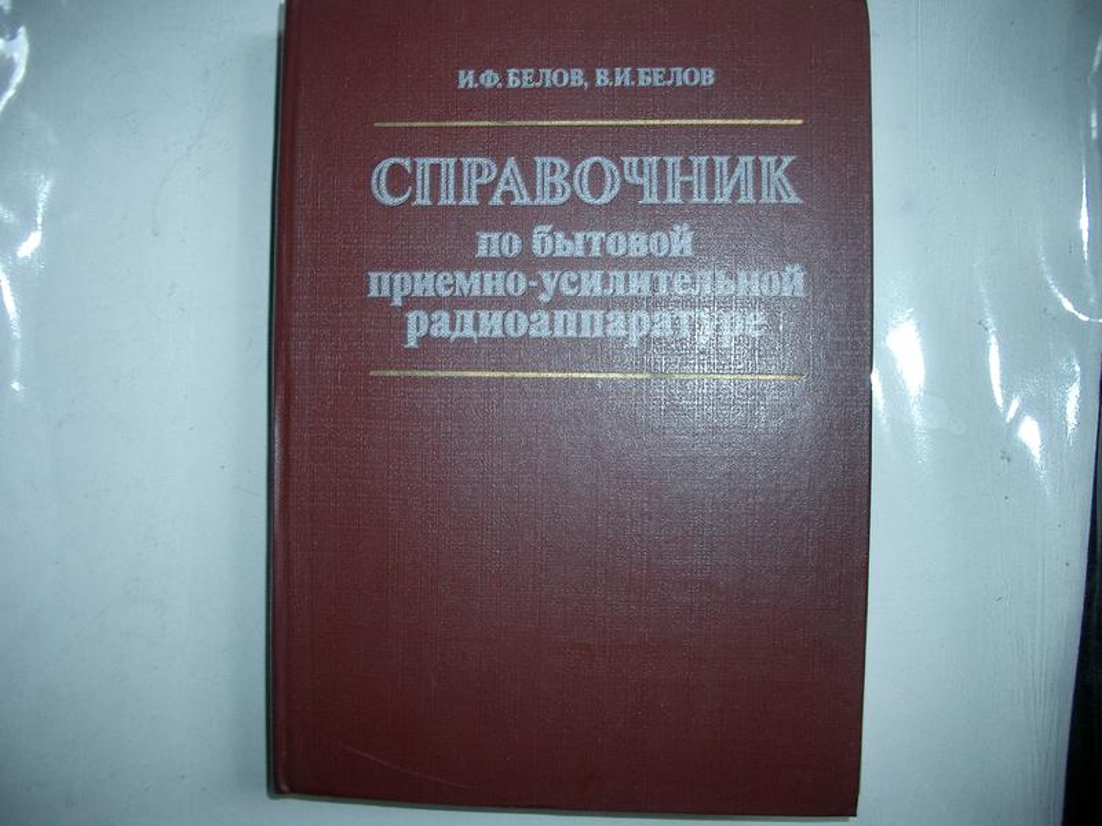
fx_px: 1114
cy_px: 413
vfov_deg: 40.7
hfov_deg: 52.6
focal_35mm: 35
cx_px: 551
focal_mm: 5.8
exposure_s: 1/40
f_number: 2.6
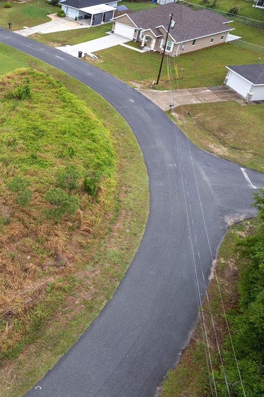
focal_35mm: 34
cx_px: -13
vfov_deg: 55.8
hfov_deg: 34.5
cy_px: 196
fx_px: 374
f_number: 2.8
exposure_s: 1/200
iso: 100
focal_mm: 8.38
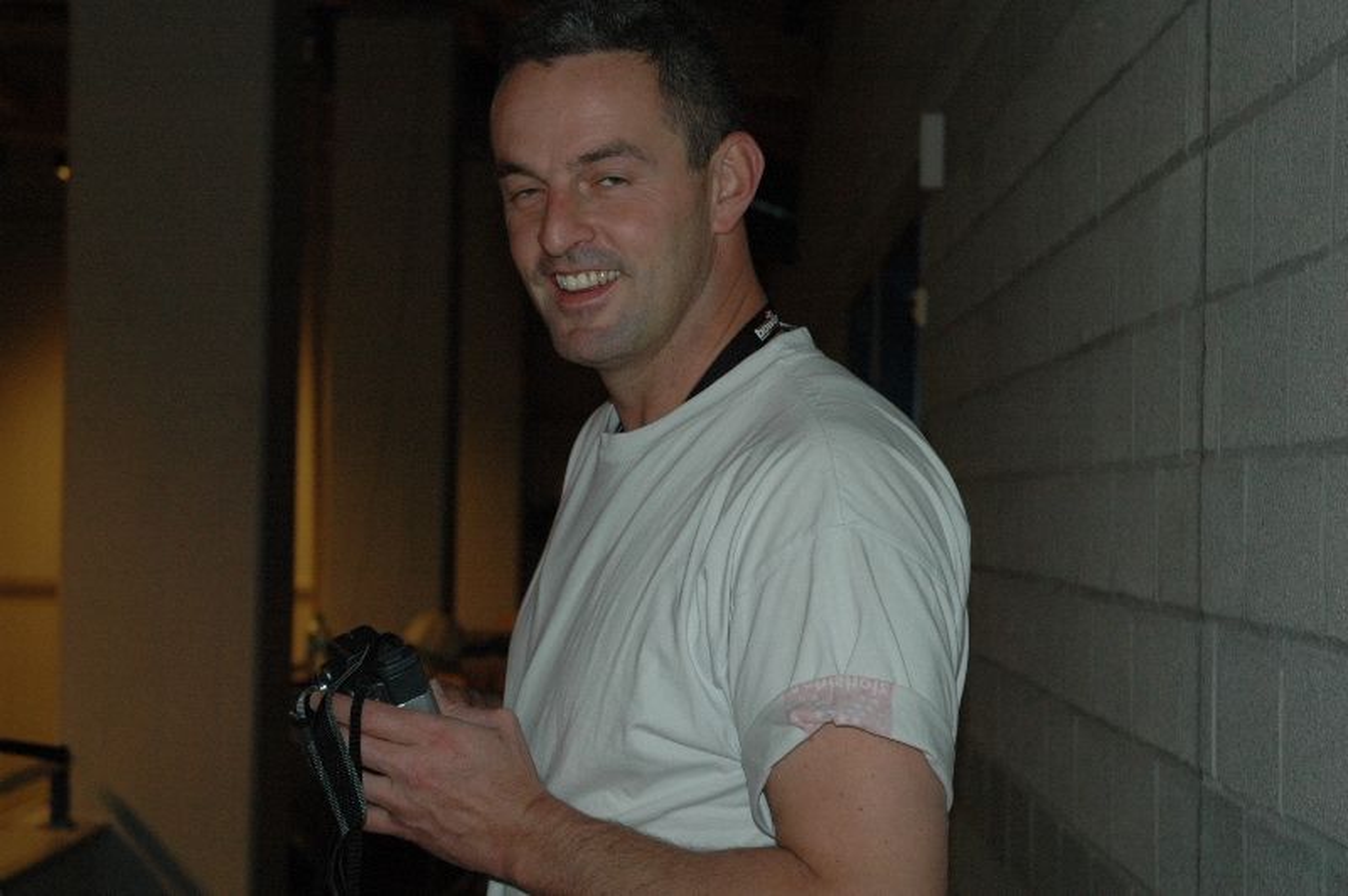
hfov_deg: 29.3
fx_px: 2581
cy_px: 448
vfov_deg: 19.7
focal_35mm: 69
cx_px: 674
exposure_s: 1/60
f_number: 4.5
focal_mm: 46
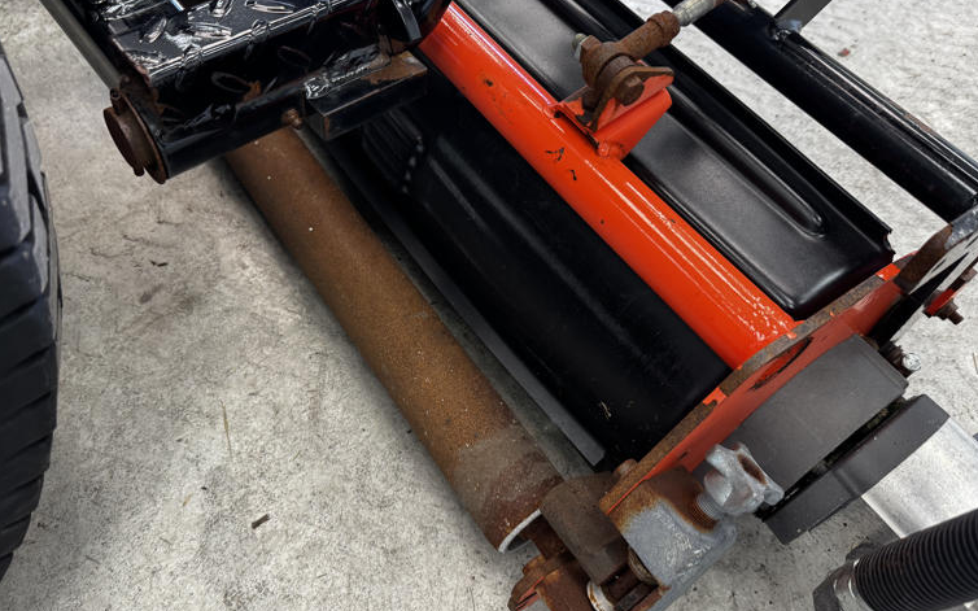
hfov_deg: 68.4
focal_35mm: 27
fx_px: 720
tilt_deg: -54.2
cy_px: 289
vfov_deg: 46.0
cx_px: 495
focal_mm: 6.76
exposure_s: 1/120
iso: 200
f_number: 1.78
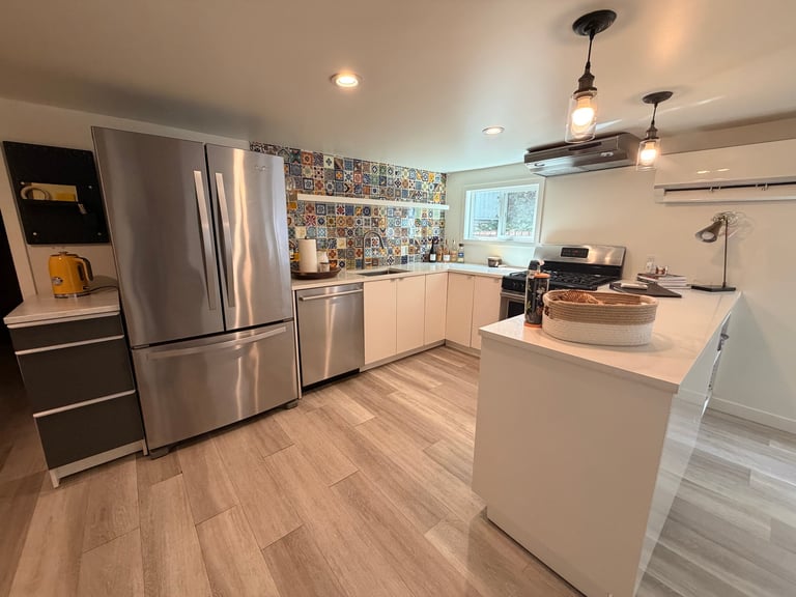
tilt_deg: -12.1
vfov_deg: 85.7
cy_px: 298
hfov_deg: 102.1
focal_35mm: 14
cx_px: 398
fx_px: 322
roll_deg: -0.2
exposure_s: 1/120
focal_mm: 2.22
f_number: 2.2
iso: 320
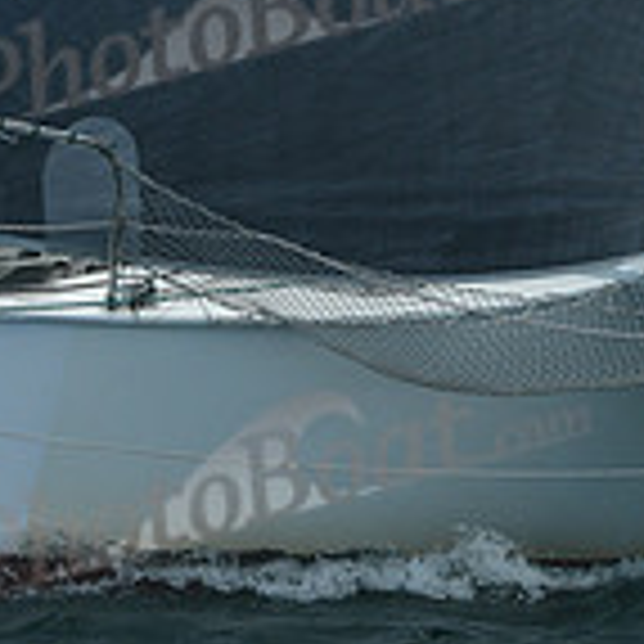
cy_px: 187
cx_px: 829
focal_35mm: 276
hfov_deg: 6.3
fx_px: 5809
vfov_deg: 6.3
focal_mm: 80
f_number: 5.6
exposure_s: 1/640
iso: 320
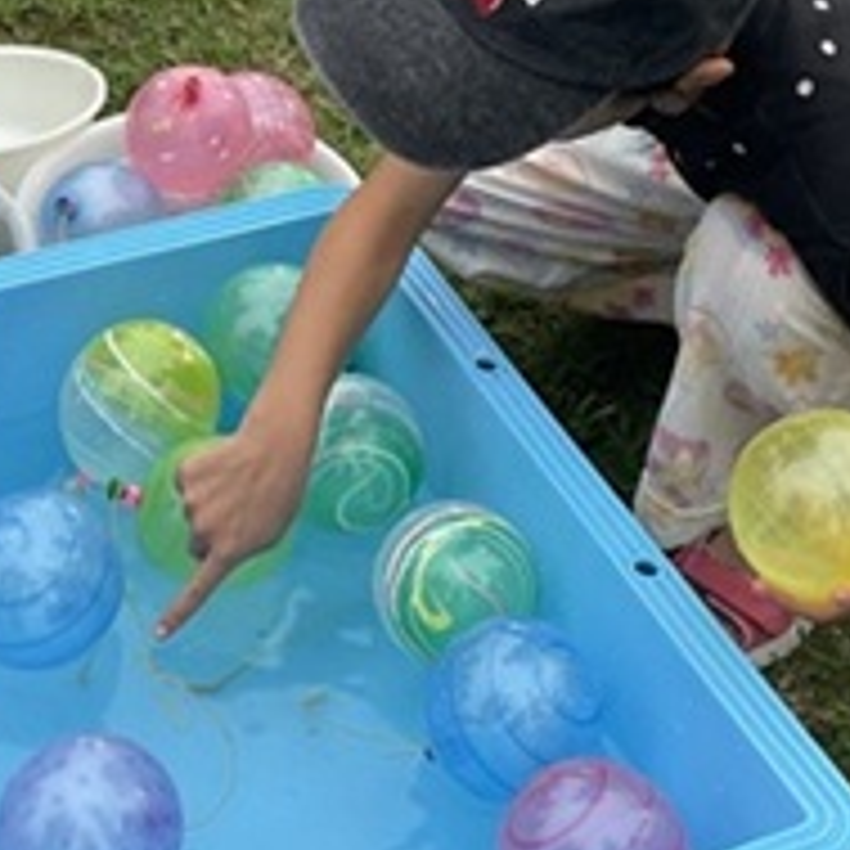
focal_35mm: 88
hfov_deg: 19.7
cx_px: 340
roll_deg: -2.1
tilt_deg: -28.3
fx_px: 2445
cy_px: -38
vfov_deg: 19.1
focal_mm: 4.2
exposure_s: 1/120
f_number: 1.6
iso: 100
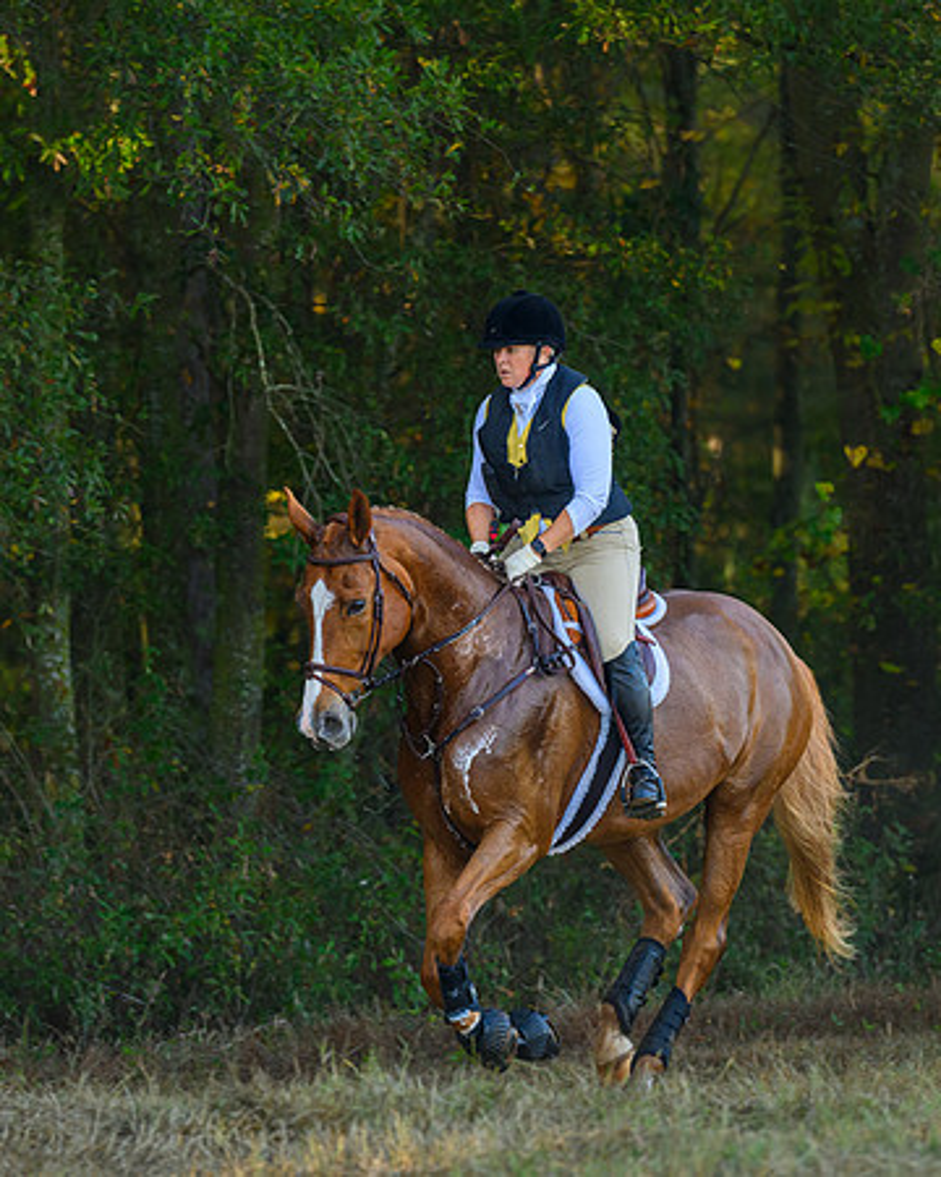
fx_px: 10714
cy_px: 607
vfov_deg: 6.3
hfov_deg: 5.0
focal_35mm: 308
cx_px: 529
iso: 1000
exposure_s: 1/400
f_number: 4
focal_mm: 200
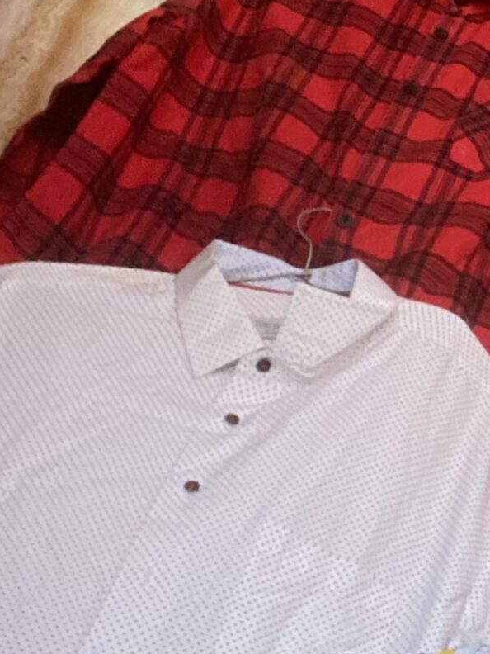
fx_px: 1831
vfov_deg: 20.0
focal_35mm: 97
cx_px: 778
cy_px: 136
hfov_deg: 14.1
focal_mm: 2.71
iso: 400
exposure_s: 1/40
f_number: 2.2
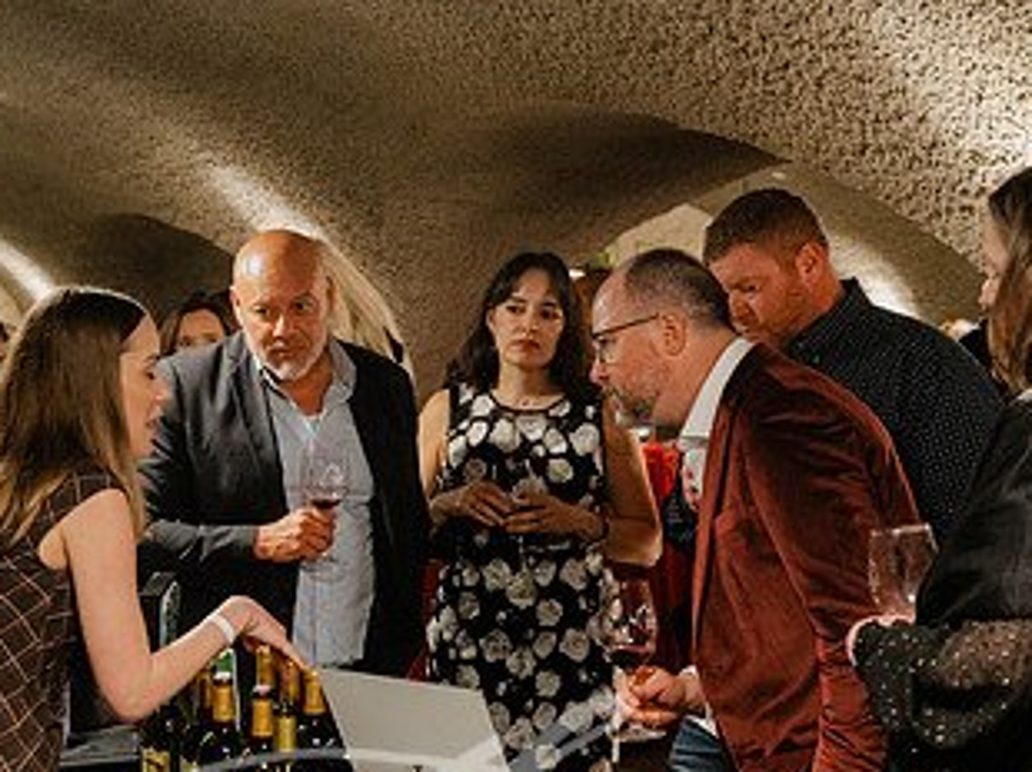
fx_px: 2145
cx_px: 443
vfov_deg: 20.4
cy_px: 504
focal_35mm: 72
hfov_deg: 27.0
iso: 5000
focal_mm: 40
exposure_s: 1/60
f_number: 3.5
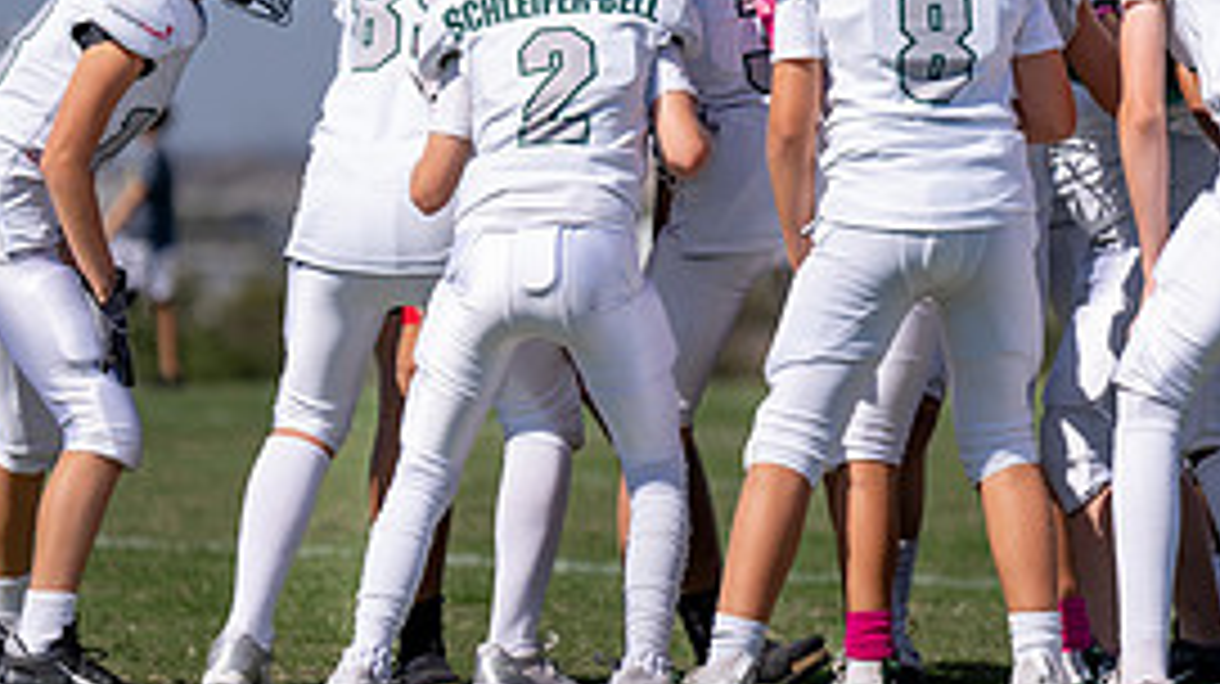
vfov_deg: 3.4
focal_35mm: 355
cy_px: 43
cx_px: 1005
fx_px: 11476
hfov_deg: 6.1
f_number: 2.8
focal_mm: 141
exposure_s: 1/2500
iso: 100
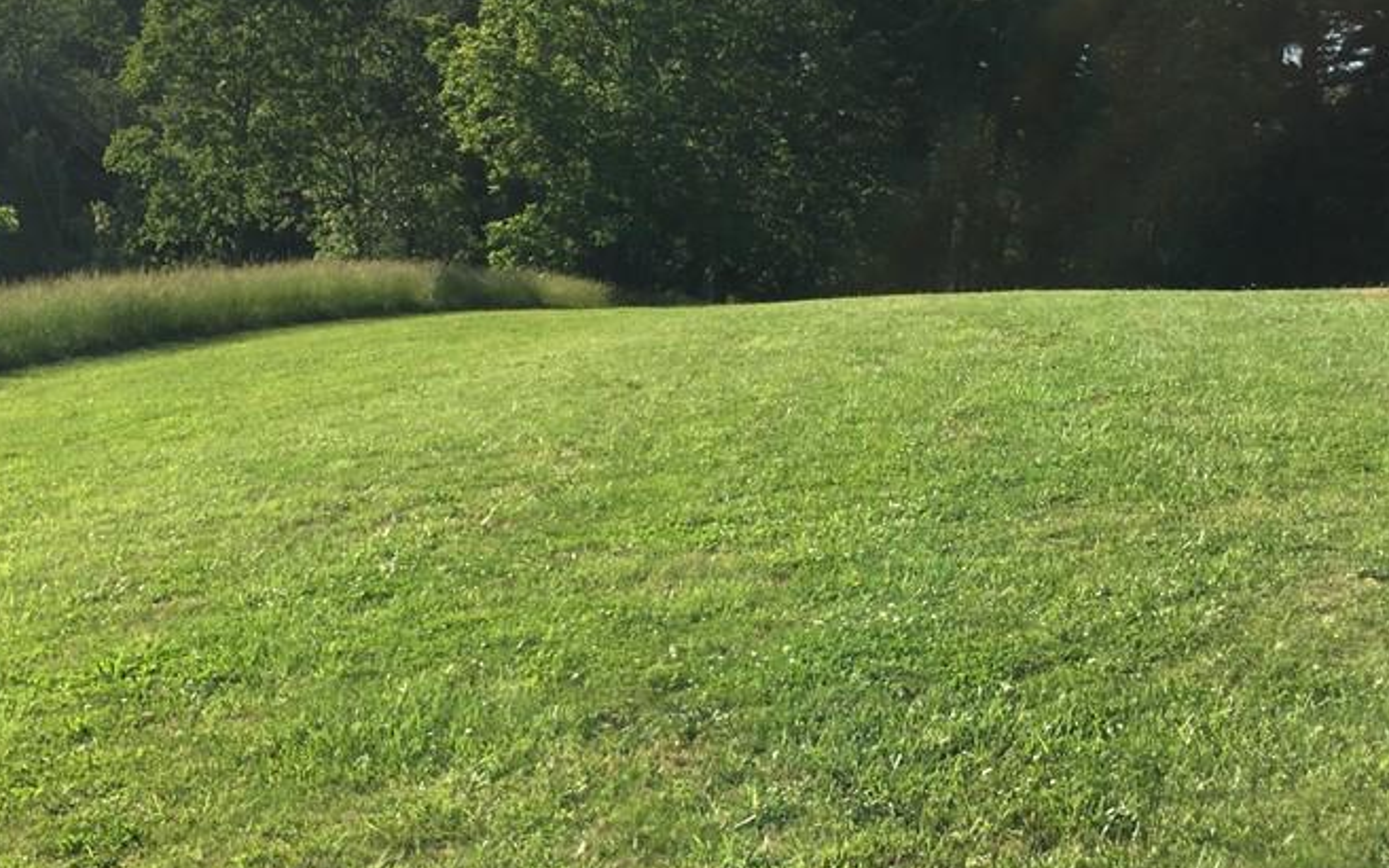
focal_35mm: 48
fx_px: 1817
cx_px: 584
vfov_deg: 26.9
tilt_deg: -3.0
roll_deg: -4.0
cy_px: 485
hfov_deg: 41.7
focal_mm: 4.15
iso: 25
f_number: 2.2
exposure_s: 1/1026
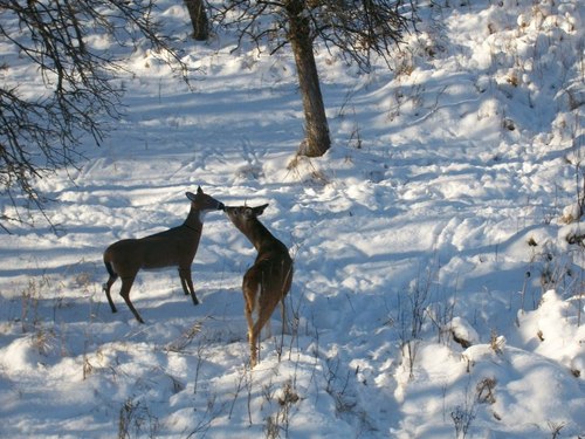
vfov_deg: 14.1
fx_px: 1774
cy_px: 220
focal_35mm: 105
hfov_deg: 18.7
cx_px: 292
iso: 80
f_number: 5.7
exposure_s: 1/320
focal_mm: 18.8
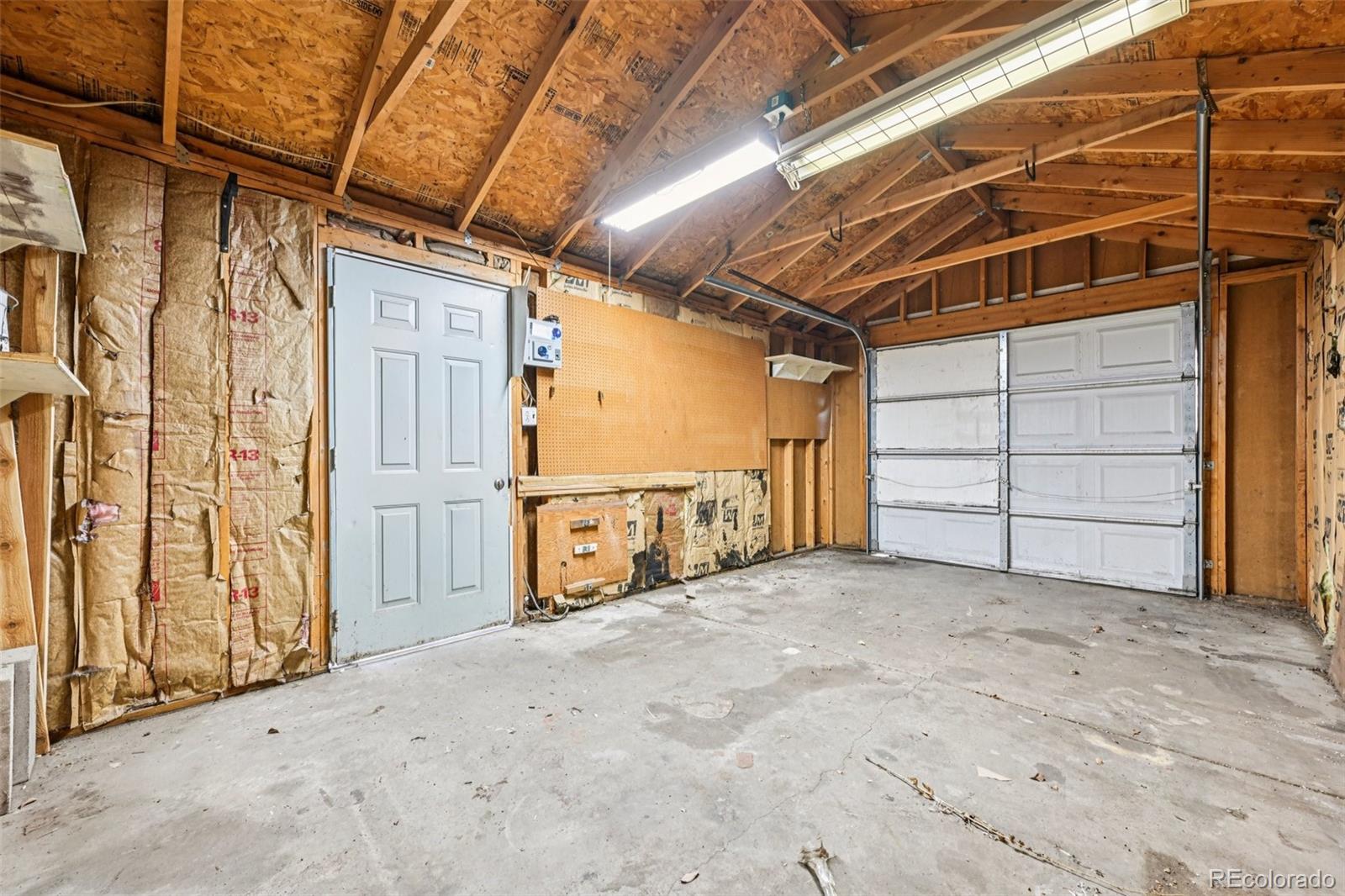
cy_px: 448
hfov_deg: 104.3
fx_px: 523
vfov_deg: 81.2
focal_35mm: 14
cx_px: 672
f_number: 11
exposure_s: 1/2
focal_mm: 14
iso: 400
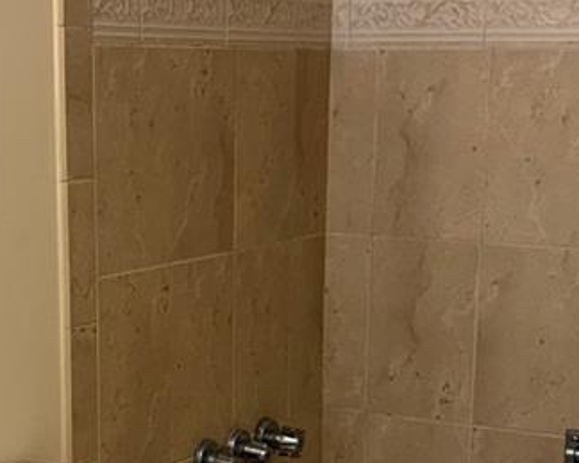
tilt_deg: -12.2
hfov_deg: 20.3
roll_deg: -0.8
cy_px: 413
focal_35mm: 94
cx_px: 206
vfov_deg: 16.2
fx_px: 1610
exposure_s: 1/120
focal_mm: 5.96
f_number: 1.6
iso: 80
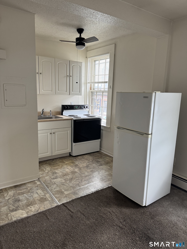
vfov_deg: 71.6
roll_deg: -1.7
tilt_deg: -11.6
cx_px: 94
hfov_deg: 56.8
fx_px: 173
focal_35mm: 24
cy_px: 124
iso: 200
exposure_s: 1/120
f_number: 1.78
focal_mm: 6.76
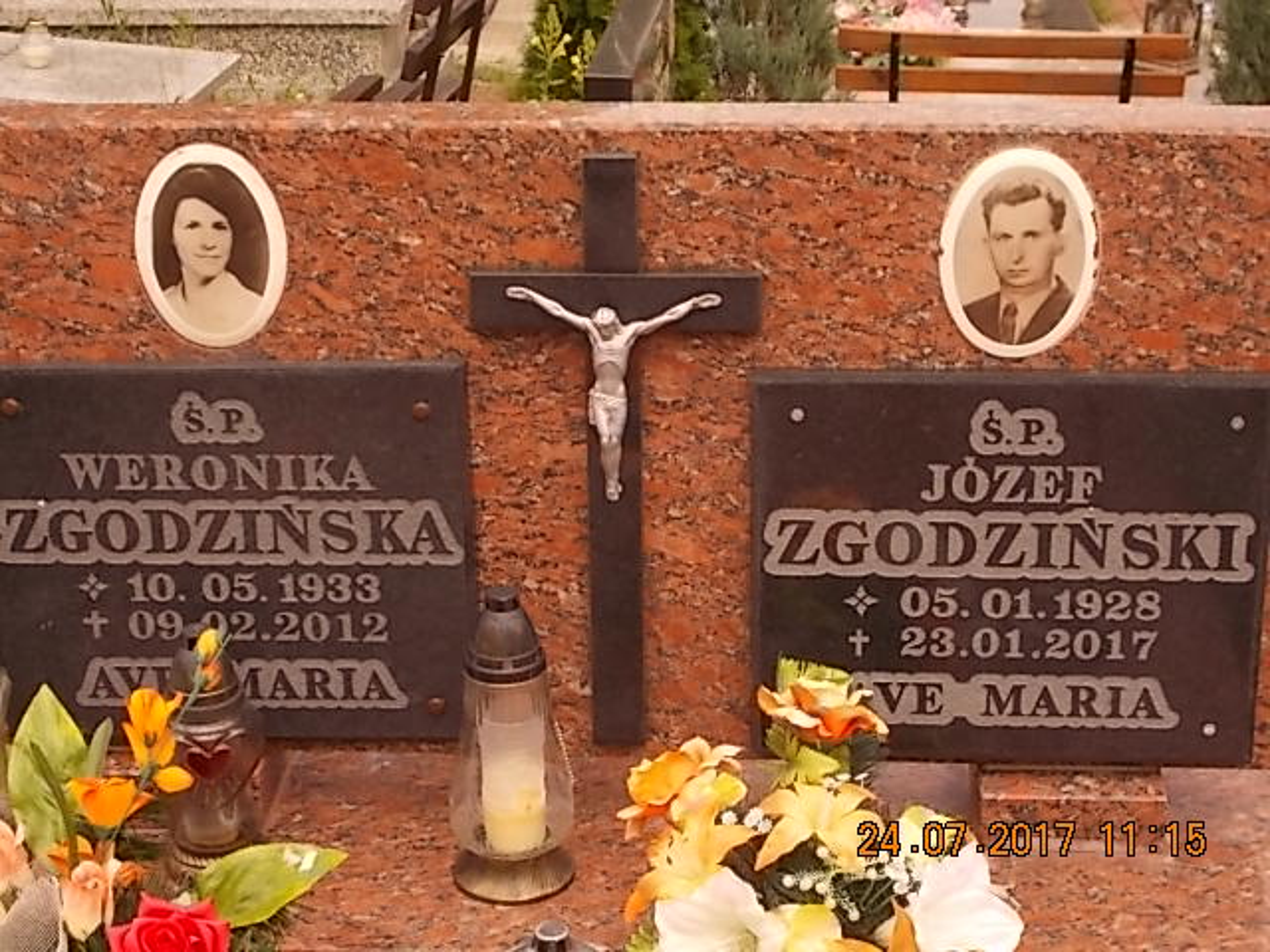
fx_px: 2421
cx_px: 635
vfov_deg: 22.3
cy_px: 476
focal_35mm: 66
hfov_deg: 29.4
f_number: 5.3
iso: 80
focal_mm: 11.8
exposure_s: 1/200
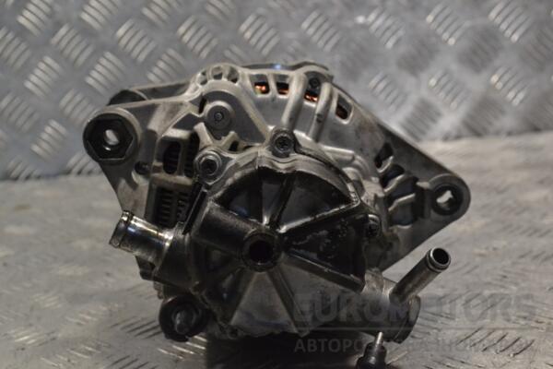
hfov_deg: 31.9
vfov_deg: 21.6
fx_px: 968
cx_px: 276
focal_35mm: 63
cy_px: 184
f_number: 9
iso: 3200
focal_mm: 42
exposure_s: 1/320
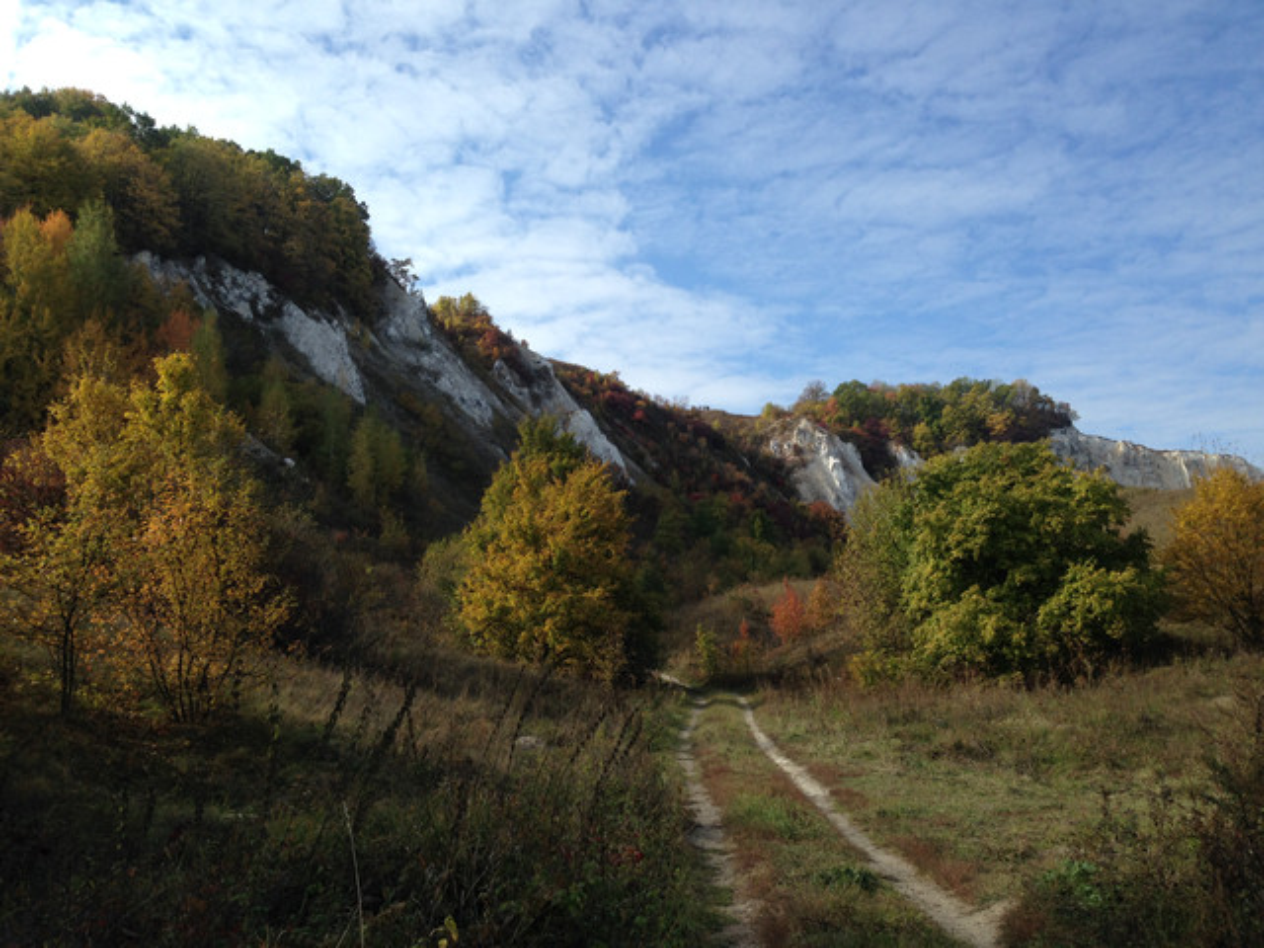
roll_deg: +2.3
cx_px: 632
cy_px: 474
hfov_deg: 55.4
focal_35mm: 33
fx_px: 1205
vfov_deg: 42.9
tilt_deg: +11.5
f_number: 2.4
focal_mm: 4.12
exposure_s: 1/1130
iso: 50
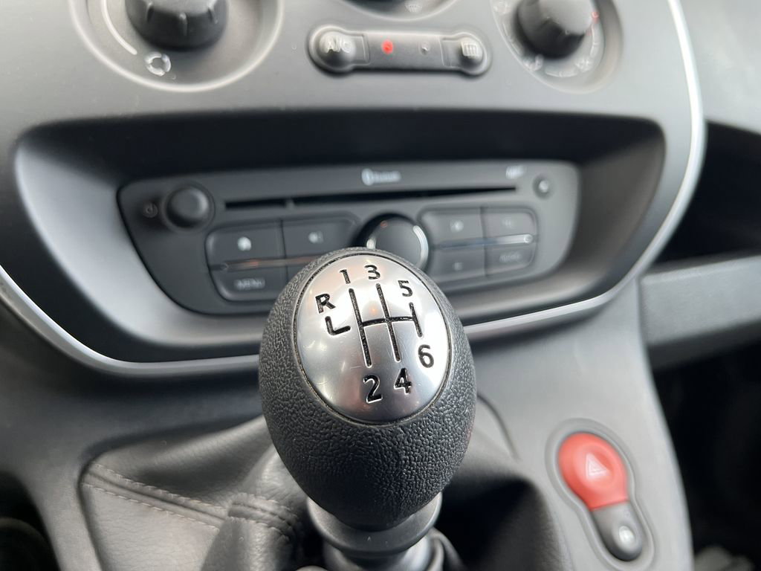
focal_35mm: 26
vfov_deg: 53.1
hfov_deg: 67.3
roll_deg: -4.6
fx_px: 572
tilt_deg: -27.6
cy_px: 286
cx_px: 380
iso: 125
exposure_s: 1/78
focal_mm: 5.1
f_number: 1.6
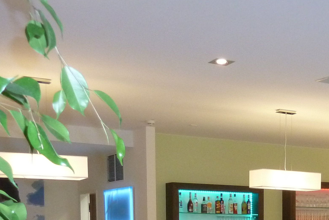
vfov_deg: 18.6
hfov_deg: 28.6
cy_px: 303
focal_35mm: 67
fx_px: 612
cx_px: 311
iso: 250
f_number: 3.3
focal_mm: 4.1
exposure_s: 1/30
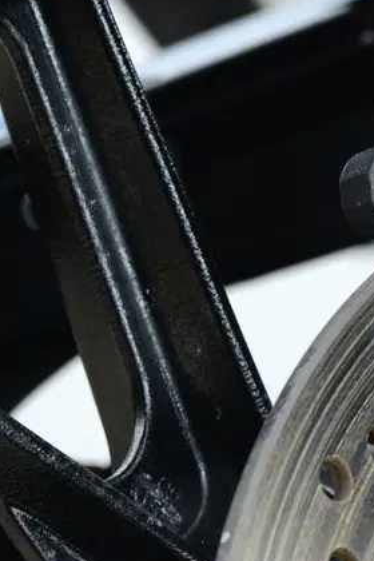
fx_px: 13354
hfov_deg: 1.6
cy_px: 626
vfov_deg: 2.4
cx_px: 799
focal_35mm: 857
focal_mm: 200
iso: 400
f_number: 7.1
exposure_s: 1/125
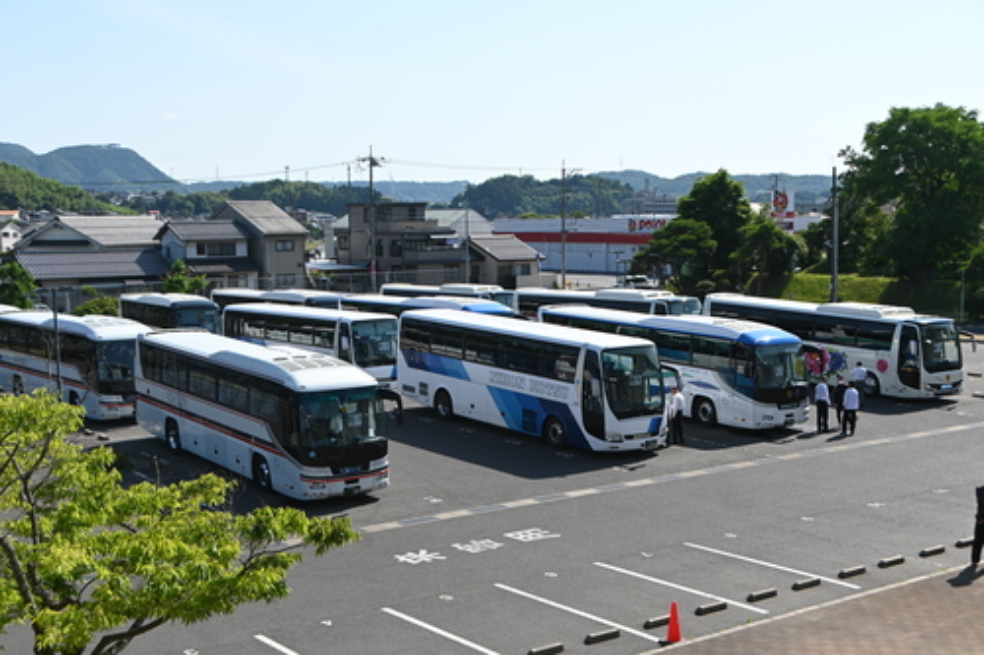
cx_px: 492
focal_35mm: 46
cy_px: 328
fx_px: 1271
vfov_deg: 28.9
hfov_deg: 42.3
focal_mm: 31
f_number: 7.1
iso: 100
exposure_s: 1/400
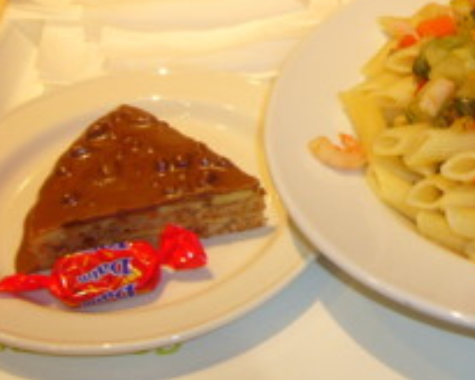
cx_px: 433
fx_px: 1054
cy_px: 63
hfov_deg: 24.6
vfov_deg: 20.2
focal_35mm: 75
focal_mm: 5.8
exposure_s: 1/30
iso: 100
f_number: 2.8
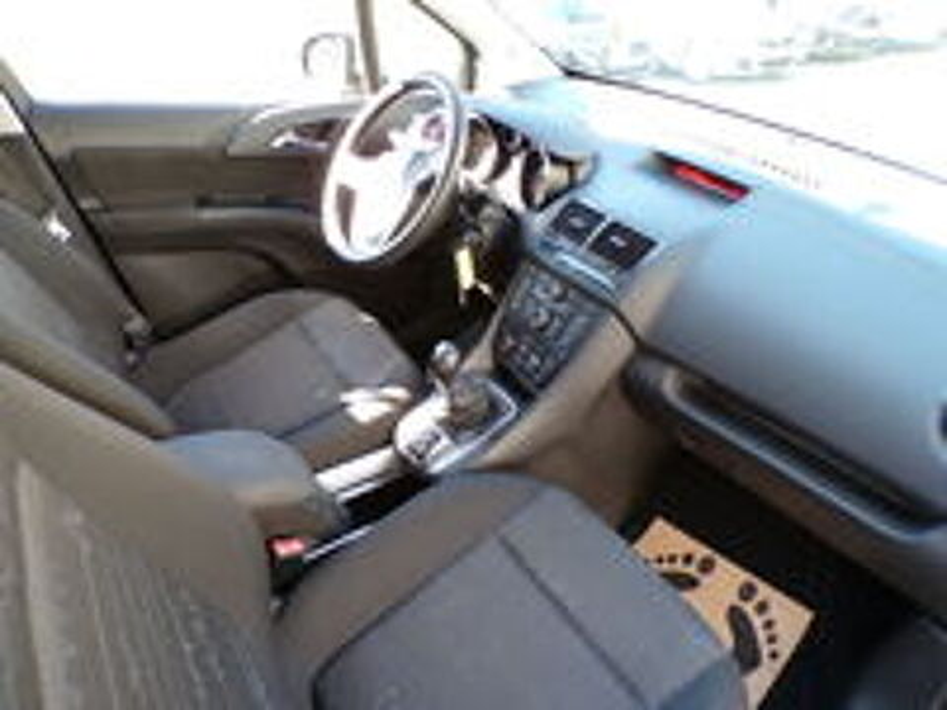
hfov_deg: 71.6
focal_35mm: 24
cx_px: 474
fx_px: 657
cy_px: 355
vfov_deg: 56.8
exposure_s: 1/34
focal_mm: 4.3
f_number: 3
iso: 109
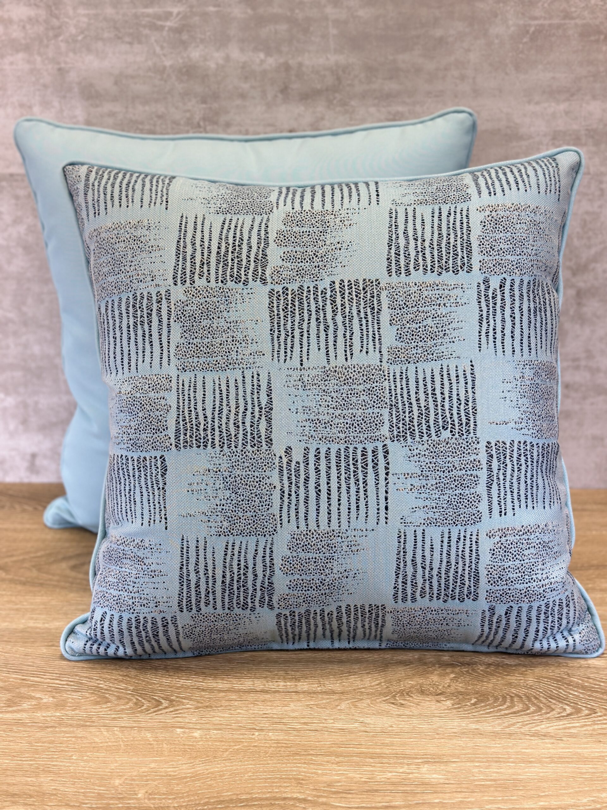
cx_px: 304
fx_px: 1122
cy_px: 405
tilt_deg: -19.4
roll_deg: +0.3
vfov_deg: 39.7
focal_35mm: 48
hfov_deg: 30.3
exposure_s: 1/168
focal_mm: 6.86
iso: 125
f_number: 1.78
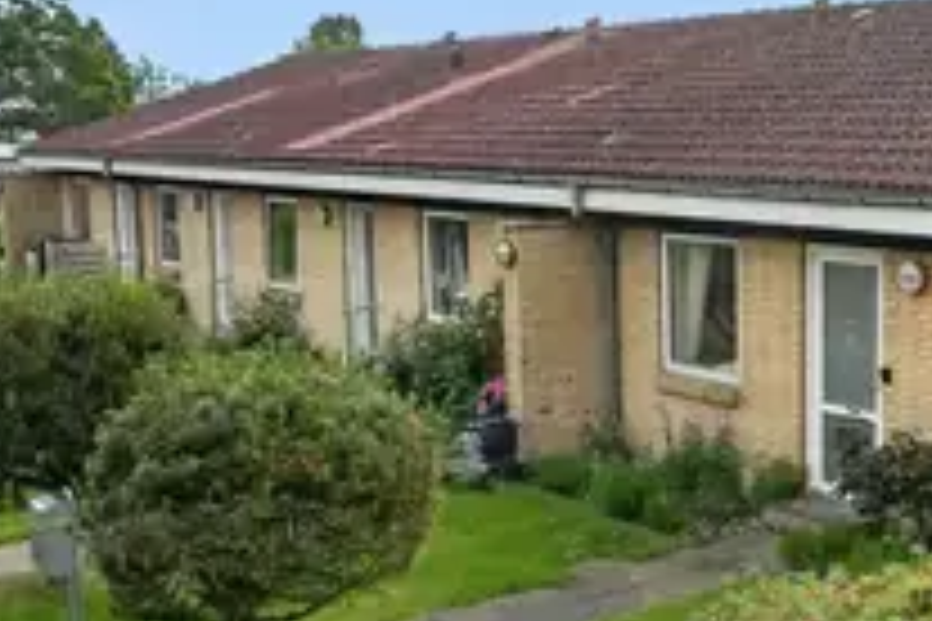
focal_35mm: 58
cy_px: 338
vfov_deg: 23.4
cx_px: 846
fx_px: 1501
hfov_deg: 32.7
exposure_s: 1/400
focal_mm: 20
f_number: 8
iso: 400
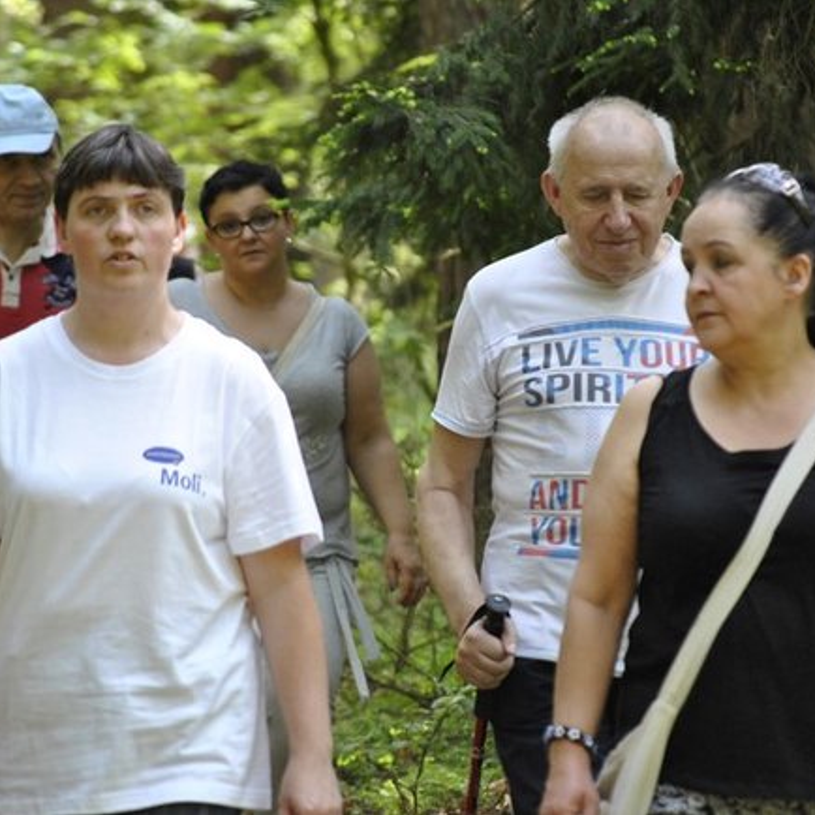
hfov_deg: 4.6
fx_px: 10202
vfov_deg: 4.6
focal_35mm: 383
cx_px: 458
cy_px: 408
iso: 800
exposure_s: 1/100
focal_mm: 200
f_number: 5.6
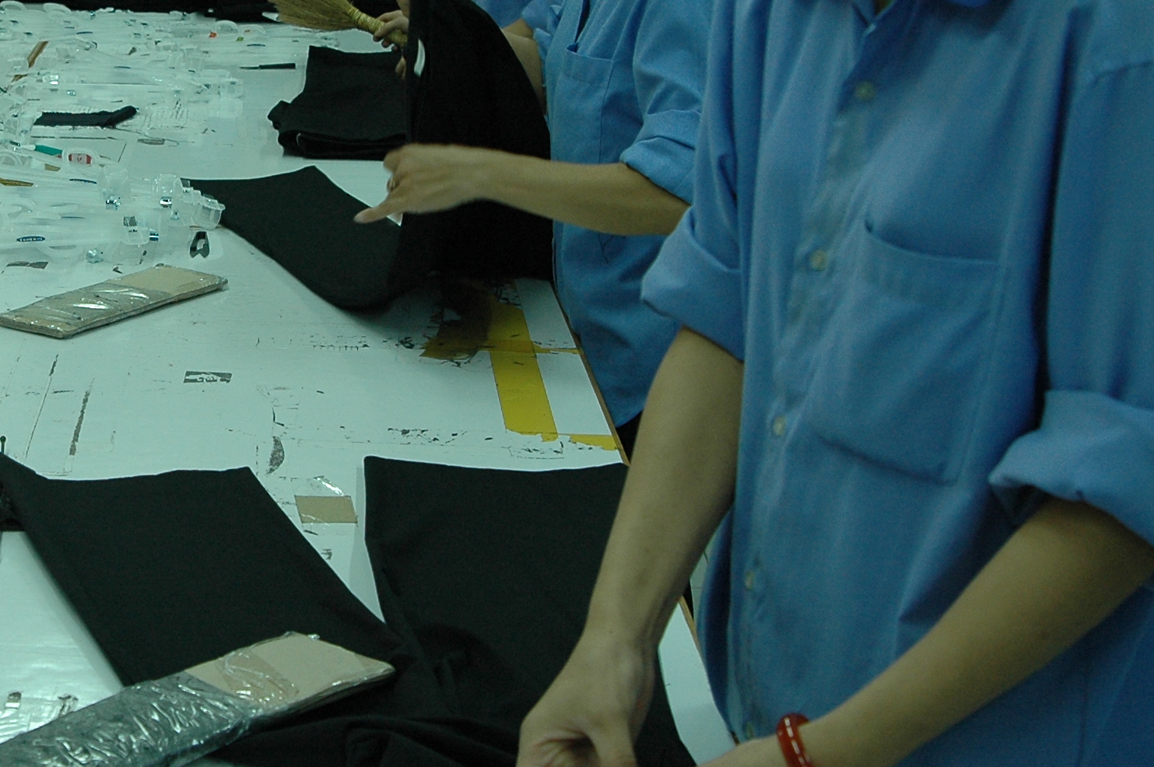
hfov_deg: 26.5
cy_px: 227
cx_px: 47
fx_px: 2338
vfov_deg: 18.6
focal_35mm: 73
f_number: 2.8
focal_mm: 24
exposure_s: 1/100
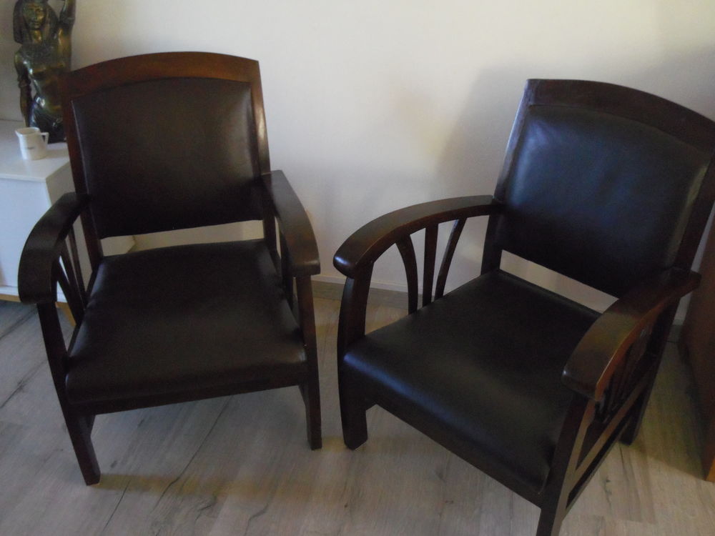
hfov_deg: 51.4
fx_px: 744
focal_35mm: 36
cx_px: 358
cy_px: 268
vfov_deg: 39.7
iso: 640
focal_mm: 6.4
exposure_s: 1/50
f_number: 4.5
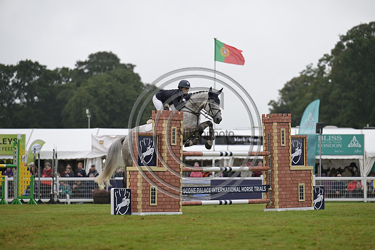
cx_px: 188
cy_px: 125
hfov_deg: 10.8
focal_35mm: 190
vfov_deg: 7.2
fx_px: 1980
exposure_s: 1/1250
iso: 800
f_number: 4
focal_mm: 190
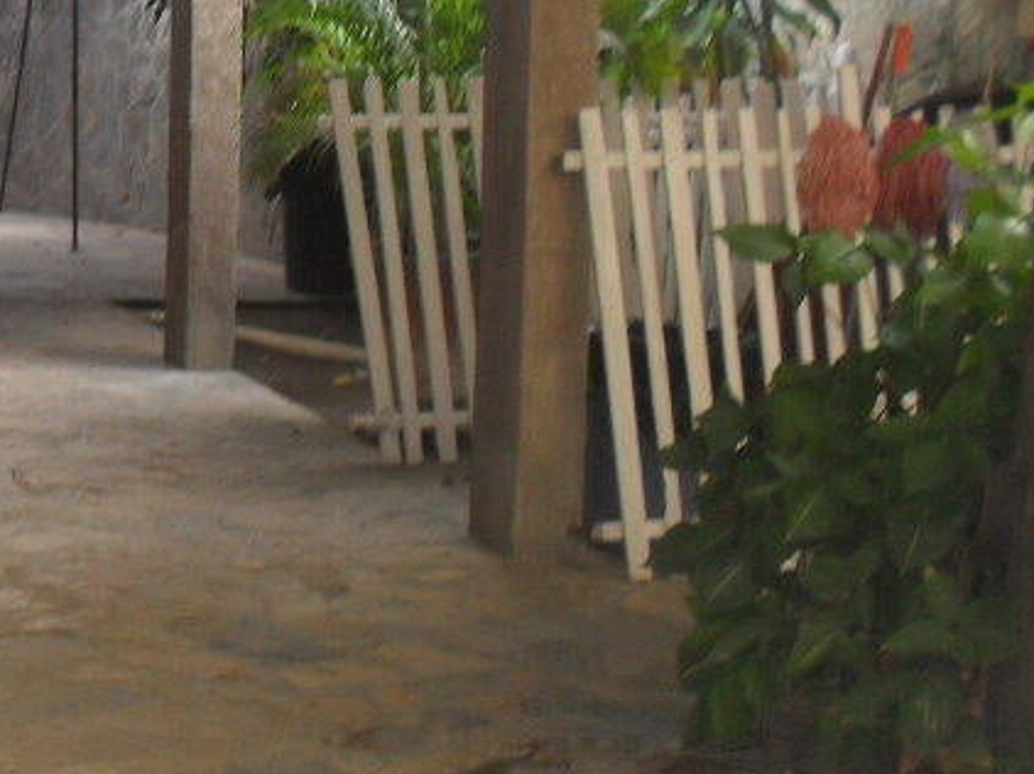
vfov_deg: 17.3
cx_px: -49
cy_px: 269
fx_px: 2538
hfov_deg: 22.0
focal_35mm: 85
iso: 160
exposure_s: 1/45
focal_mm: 6.3
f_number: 3.2
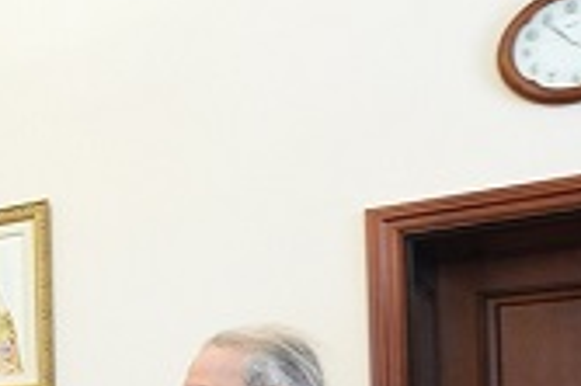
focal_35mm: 63
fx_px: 1016
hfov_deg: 23.5
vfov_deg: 20.3
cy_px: 450
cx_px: -351
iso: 1600
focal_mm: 15
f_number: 2.8
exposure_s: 1/160
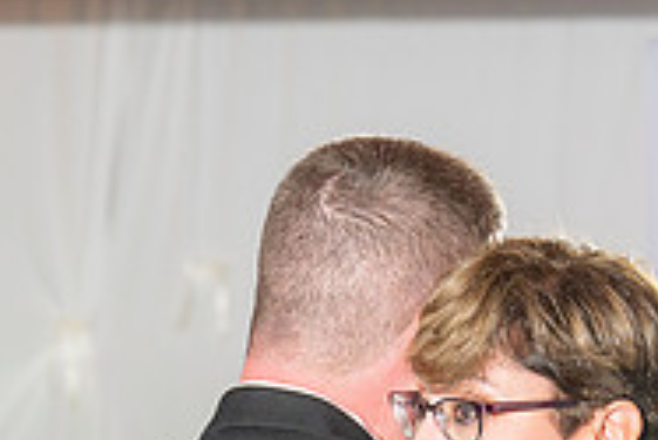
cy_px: 741
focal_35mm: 271
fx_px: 4957
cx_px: 433
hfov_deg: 7.6
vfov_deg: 5.0
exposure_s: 1/200
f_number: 3.5
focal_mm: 70
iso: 500
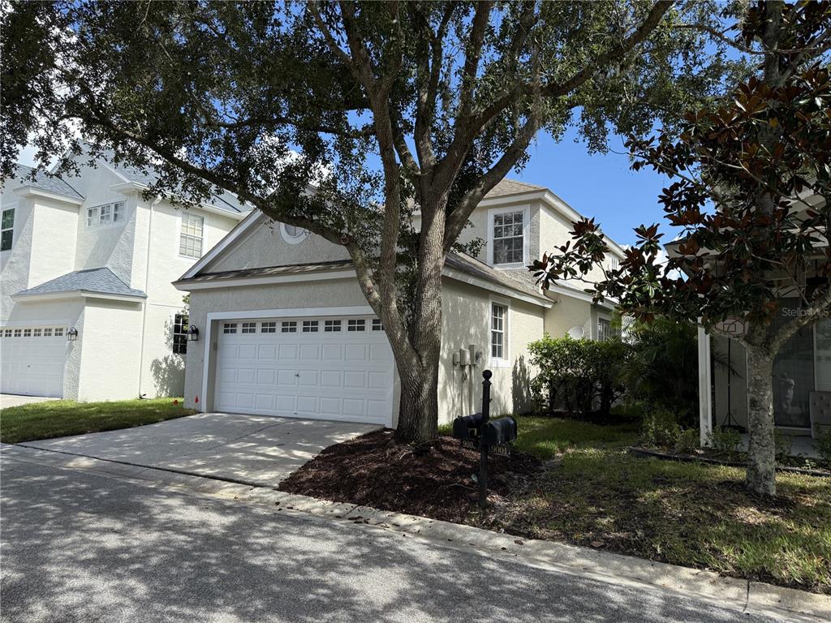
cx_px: 416
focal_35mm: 24
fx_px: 576
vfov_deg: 56.8
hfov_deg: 71.6
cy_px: 312
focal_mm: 6.76
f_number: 1.78
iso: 100
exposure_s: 1/3279
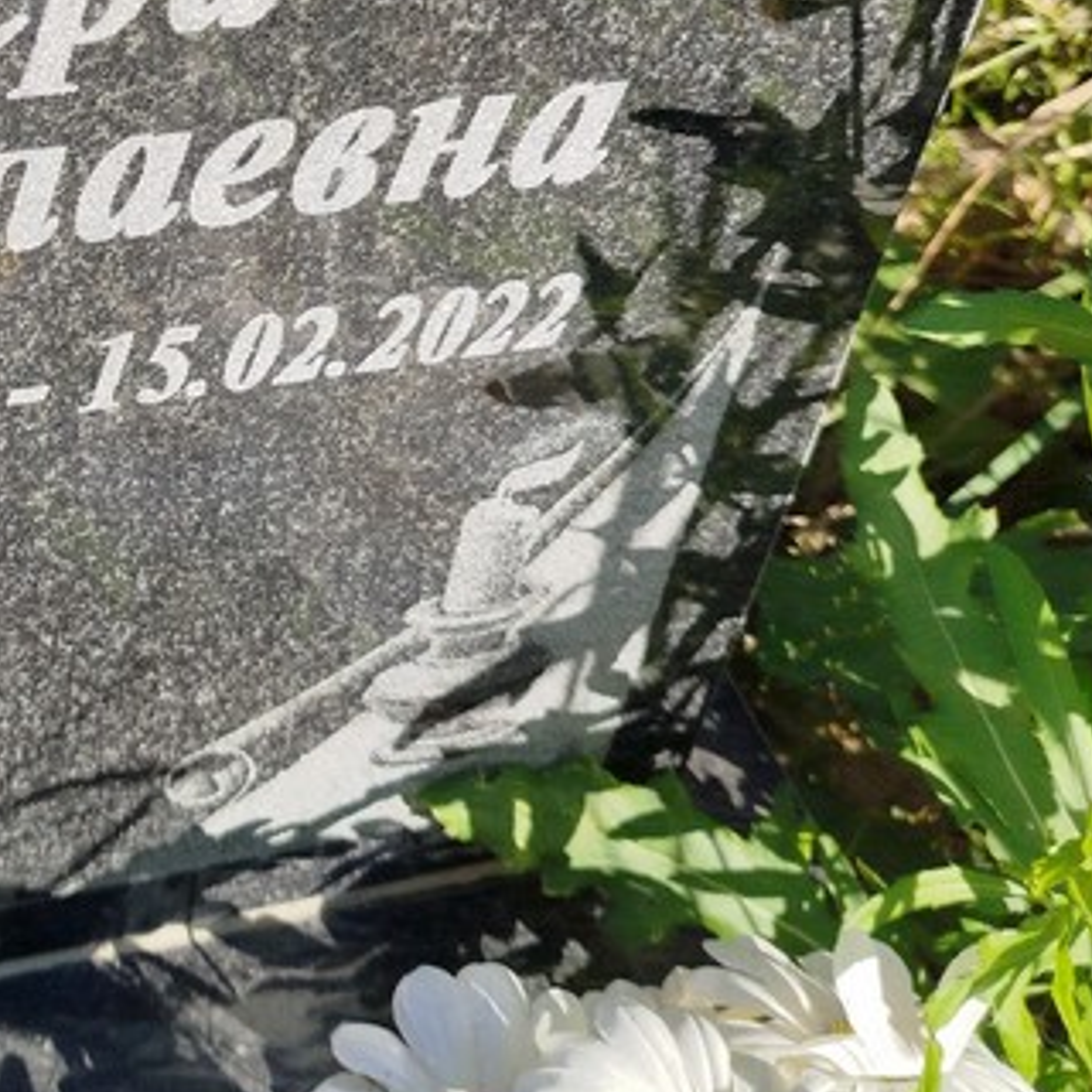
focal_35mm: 53
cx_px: 38
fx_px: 1892
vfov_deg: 31.2
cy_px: 188
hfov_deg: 30.3
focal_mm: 5.31
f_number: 1.7
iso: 50
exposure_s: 1/746
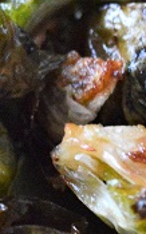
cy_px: 48
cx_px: -157
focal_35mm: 315
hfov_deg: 4.1
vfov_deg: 6.7
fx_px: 2010
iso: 3200
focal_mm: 40
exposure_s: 1/50
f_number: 5.3
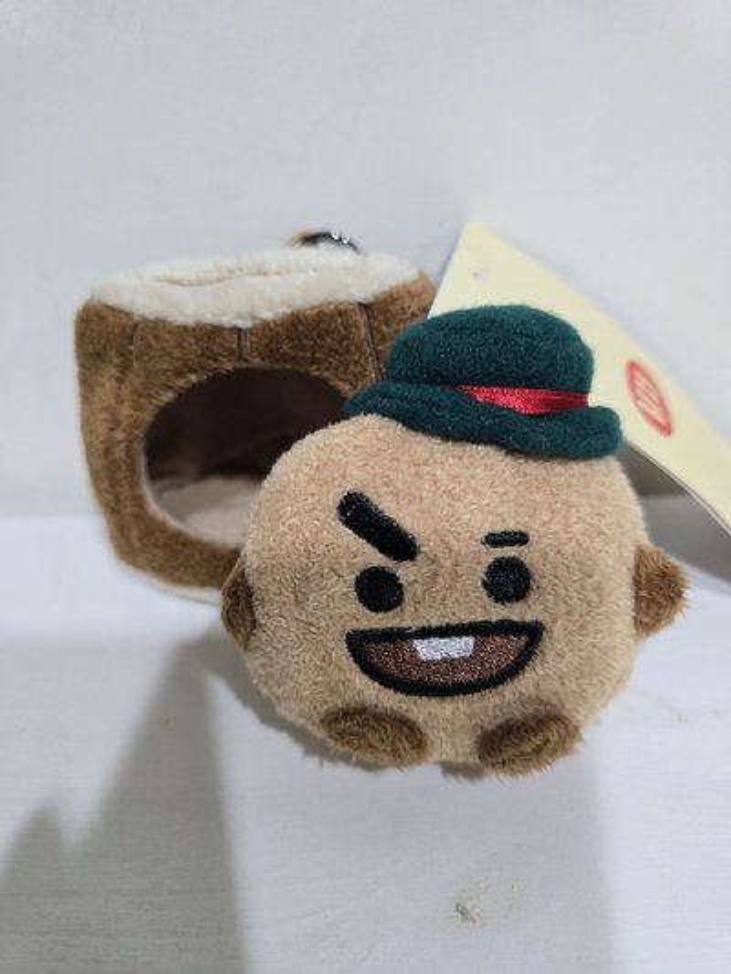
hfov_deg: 58.9
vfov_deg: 73.9
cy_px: 487
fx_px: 647
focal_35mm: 23
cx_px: 366
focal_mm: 6.3
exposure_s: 1/120
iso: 1000
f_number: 1.7
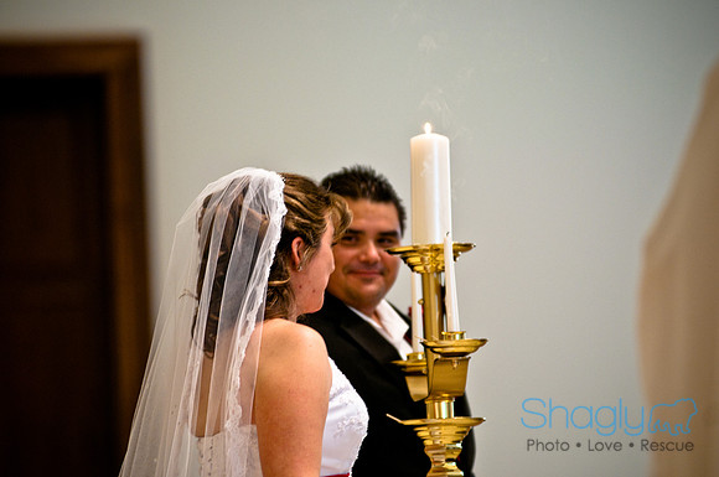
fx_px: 5983
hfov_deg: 6.9
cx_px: 360
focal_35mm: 300
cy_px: 238
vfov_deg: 4.6
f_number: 2.8
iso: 400
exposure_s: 1/100
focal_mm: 200
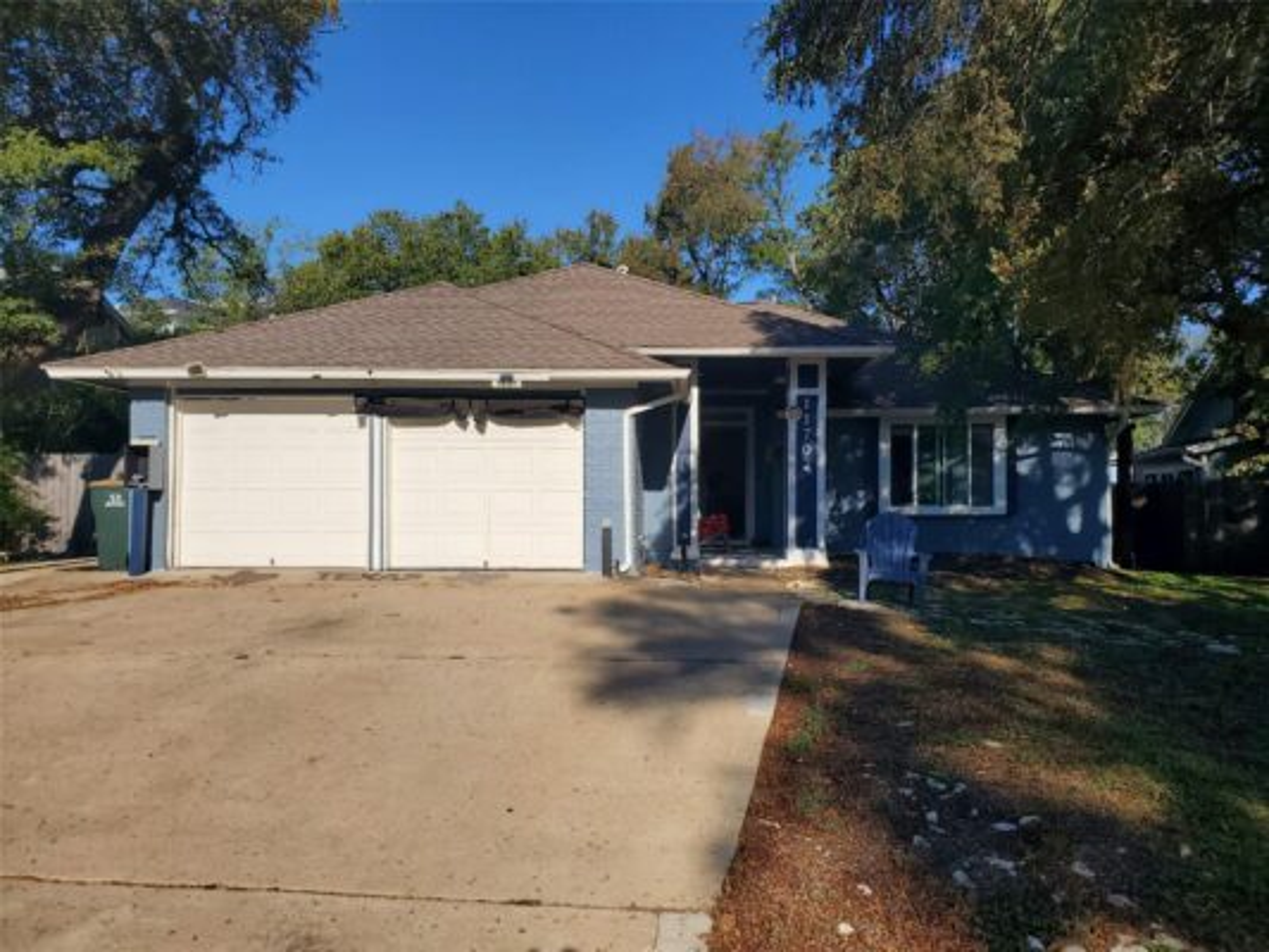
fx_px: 953
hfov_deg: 67.3
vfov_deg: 53.1
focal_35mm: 26
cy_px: 476
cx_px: 634
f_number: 2.4
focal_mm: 4.3
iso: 50
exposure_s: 1/3493
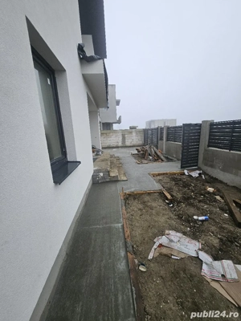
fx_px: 121
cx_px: 120
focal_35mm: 13
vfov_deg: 106.2
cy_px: 160
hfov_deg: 89.9
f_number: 2.2
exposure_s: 1/100
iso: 32
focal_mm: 1.7
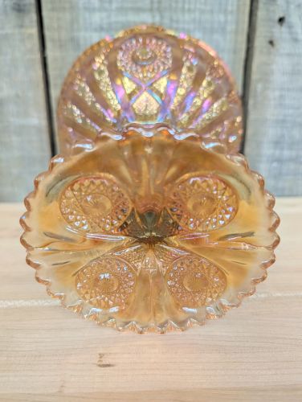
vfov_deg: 71.5
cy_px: 201
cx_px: 151
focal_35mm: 24
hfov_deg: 56.9
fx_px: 279
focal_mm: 6.9
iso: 21
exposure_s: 1/20
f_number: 1.68
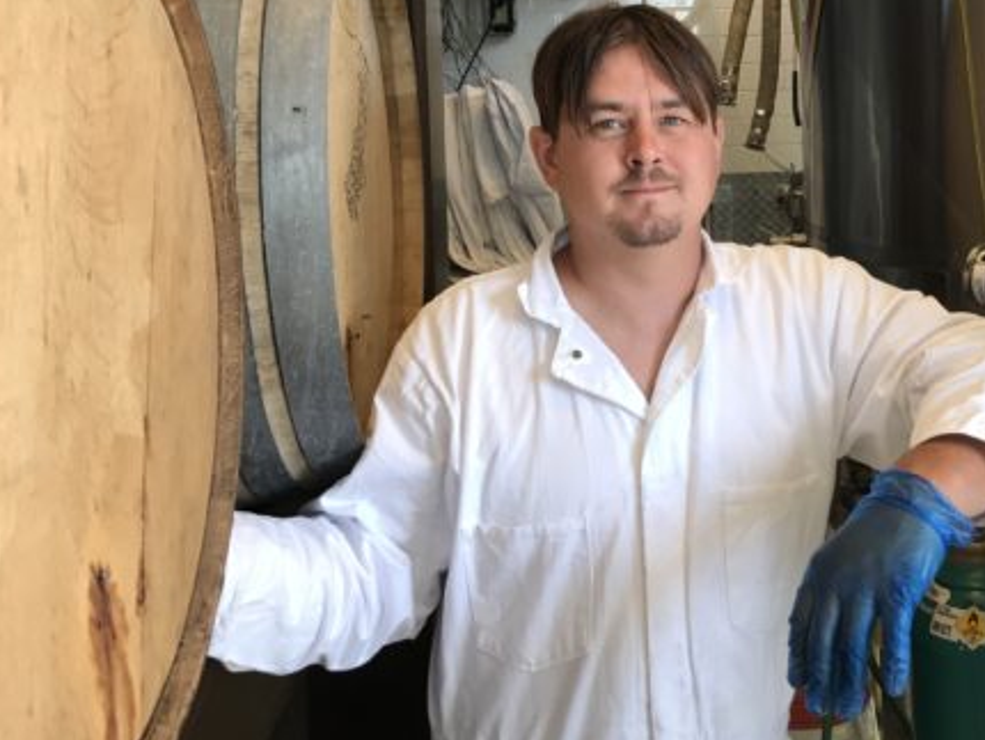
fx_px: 1424
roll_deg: +1.2
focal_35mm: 50
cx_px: 715
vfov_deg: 28.9
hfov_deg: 37.4
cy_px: 236
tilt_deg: -5.2
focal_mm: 3.99
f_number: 1.8
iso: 25
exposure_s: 1/60
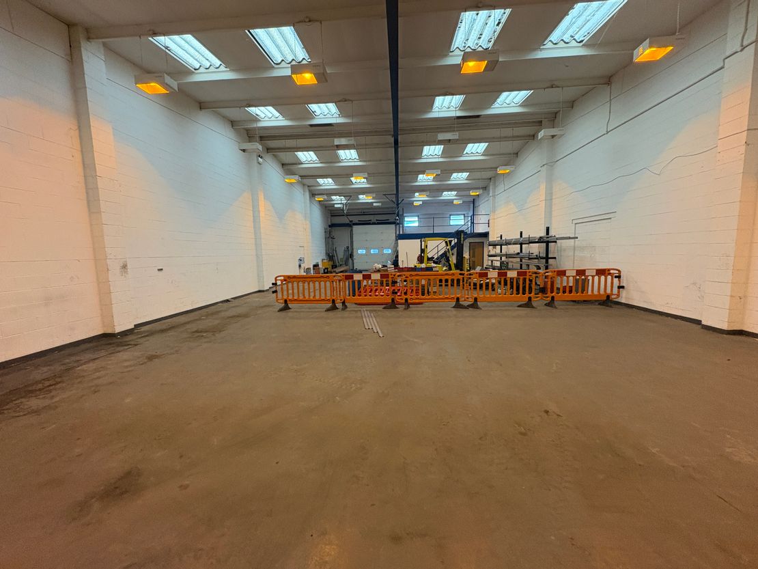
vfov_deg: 85.7
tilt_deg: -5.9
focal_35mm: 14
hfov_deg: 102.1
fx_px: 307
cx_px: 379
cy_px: 284
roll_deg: +1.8
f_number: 2.2
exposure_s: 1/50
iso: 400
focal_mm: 2.22
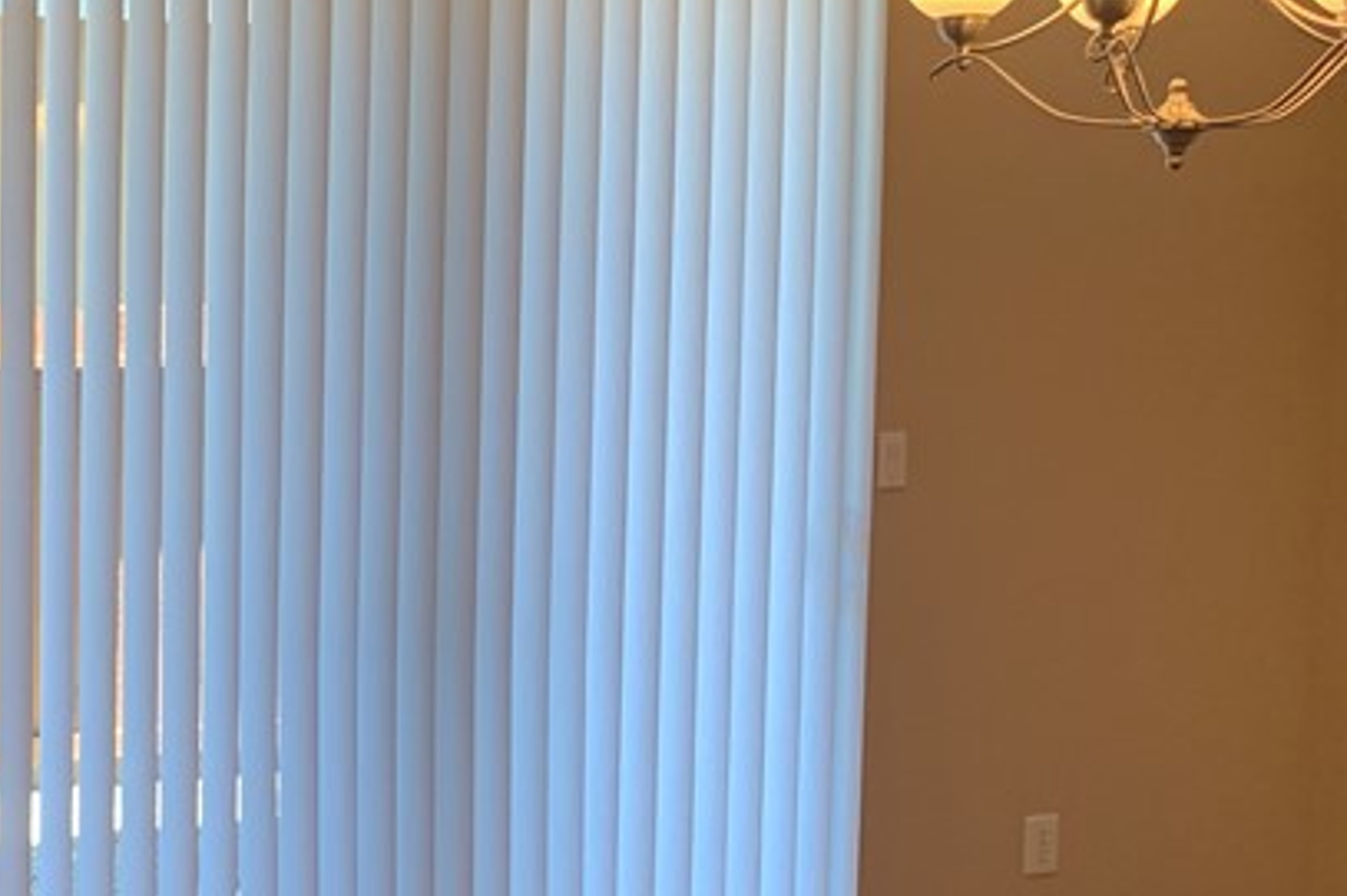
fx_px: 2543
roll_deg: -0.7
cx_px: -185
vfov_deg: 20.0
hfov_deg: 26.9
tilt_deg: -3.1
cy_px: 446
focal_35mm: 68
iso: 100
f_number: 1.8
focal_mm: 4.25
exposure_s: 1/60
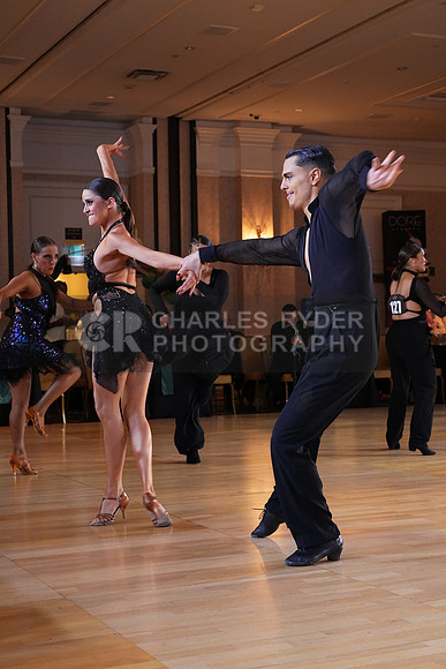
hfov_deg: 23.8
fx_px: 1059
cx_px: 223
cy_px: 334
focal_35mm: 57
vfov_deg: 35.0
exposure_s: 1/200
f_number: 6.3
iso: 5000
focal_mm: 57
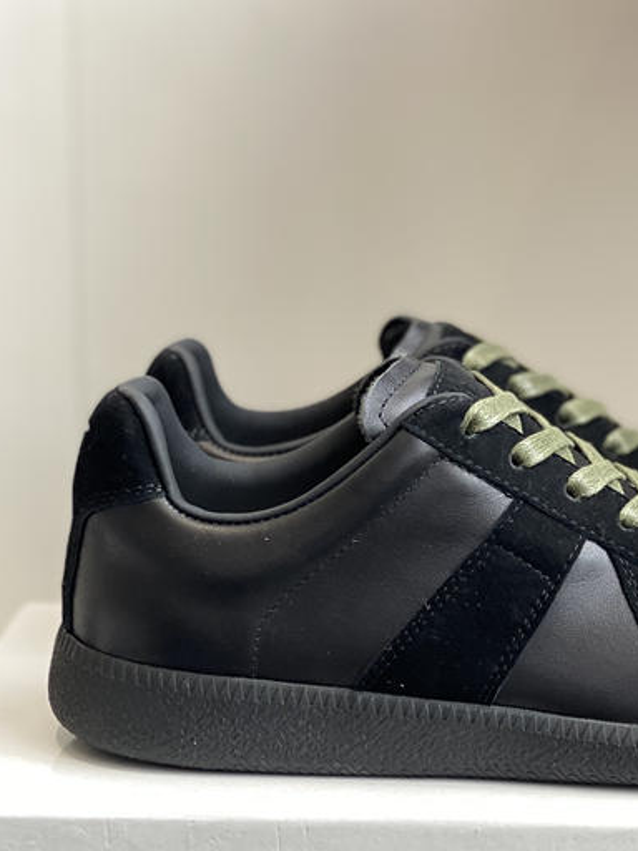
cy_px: 613
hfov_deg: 16.6
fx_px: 2163
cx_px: 522
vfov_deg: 22.1
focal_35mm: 88
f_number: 2
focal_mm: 6
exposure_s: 1/122
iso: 50
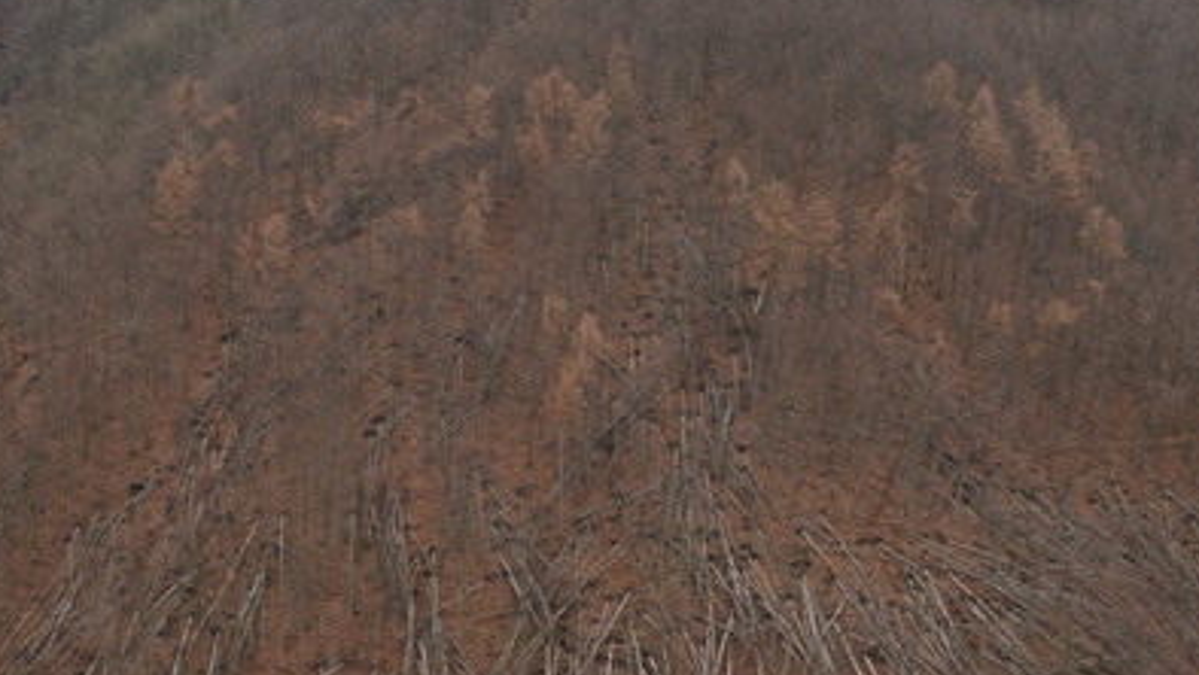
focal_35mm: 56
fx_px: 1781
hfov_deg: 37.1
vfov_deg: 21.1
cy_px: 575
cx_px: 514
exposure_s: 1/200
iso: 200
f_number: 7.1
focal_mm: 22
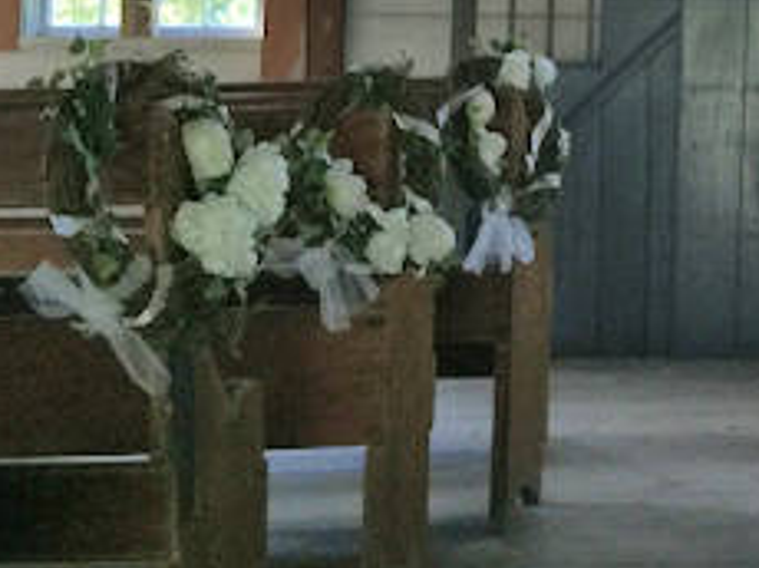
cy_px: -228
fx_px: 2212
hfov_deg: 18.2
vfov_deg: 13.9
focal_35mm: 101
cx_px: 987
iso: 32
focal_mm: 4.15
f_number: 2.2
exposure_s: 1/40
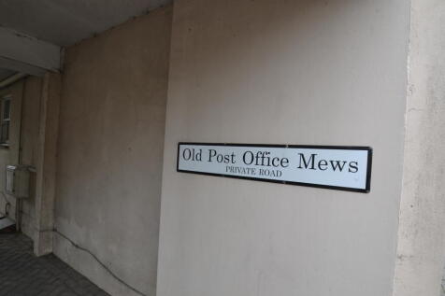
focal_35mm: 18
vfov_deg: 67.3
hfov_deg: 90.0
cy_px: 148
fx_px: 222
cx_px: 222
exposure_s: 1/200
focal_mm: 12
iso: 400
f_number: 7.1
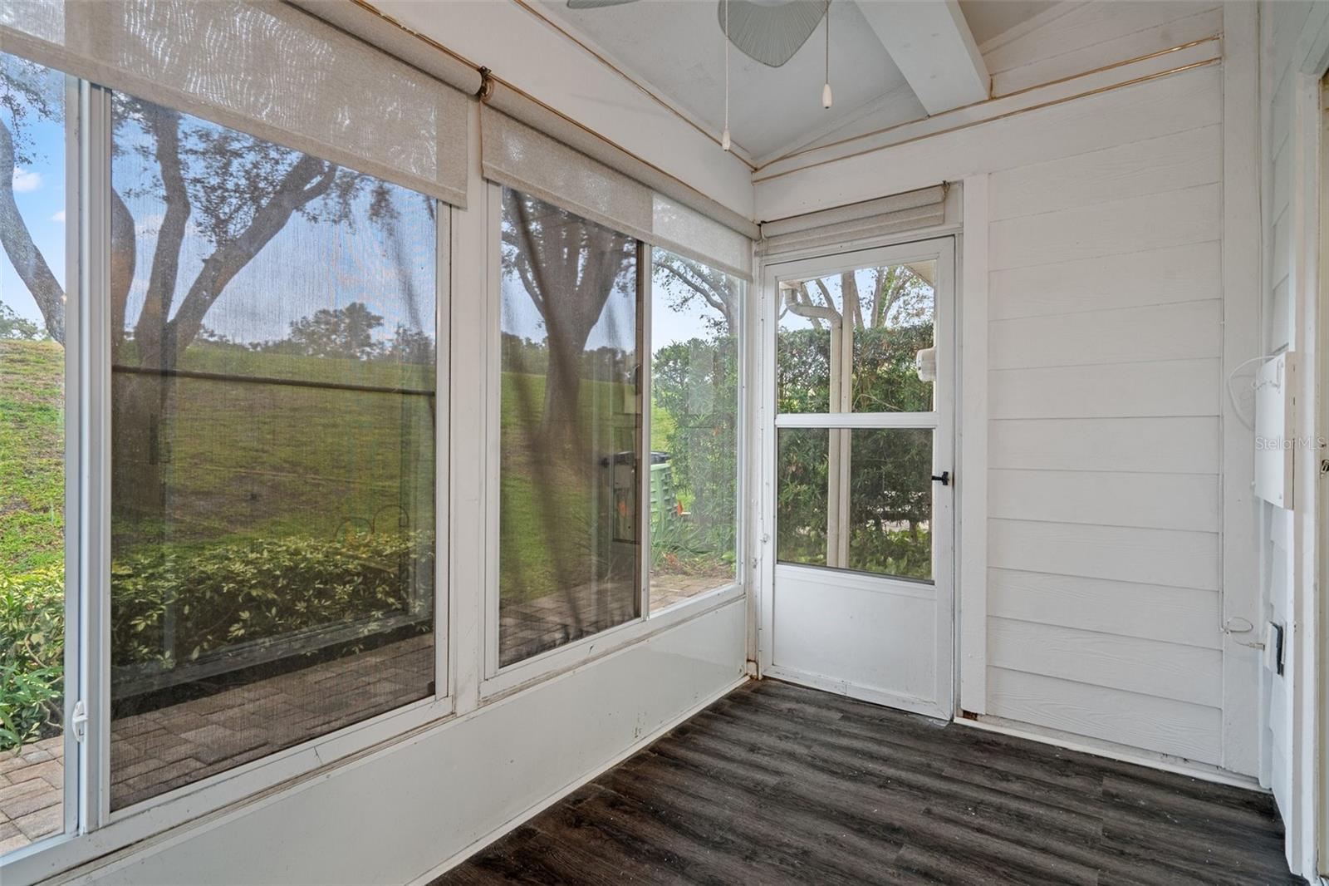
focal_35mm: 17
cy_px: 443
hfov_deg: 93.3
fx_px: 627
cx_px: 664
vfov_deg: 70.4
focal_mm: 17
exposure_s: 3.2
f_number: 8
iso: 320
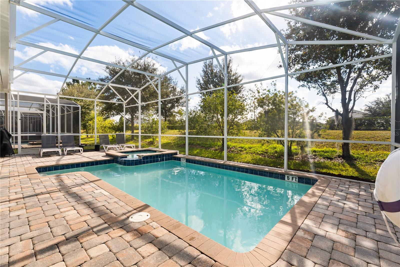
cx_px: 200
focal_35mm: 16
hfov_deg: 96.7
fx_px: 178
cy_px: 134
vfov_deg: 73.7
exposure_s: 1/200
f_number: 13
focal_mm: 16
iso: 320
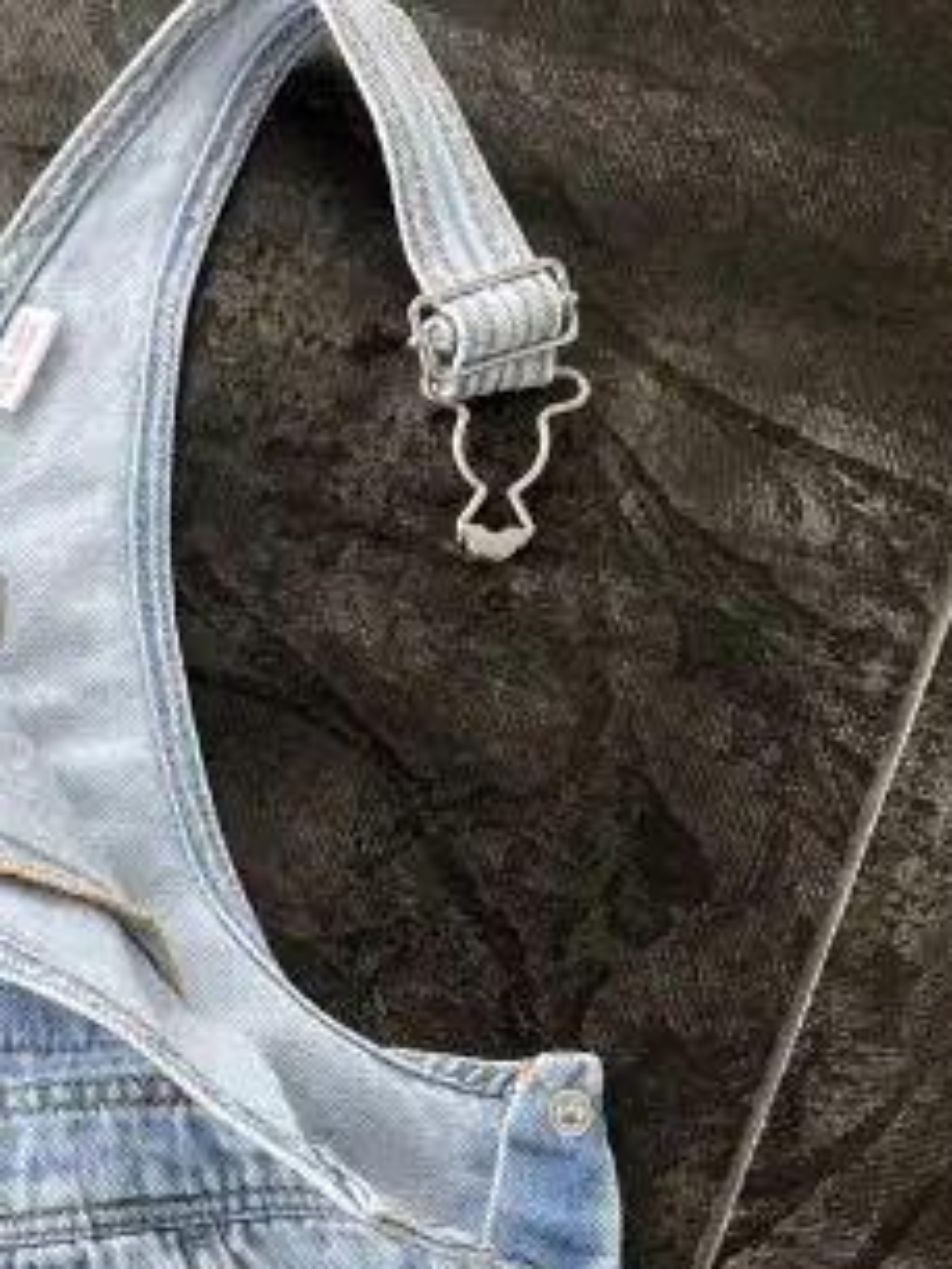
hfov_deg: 21.8
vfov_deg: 29.3
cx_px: -77
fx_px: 2345
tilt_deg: -80.3
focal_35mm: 64
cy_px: 1094
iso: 50
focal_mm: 5.7
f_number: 1.5
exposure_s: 1/389
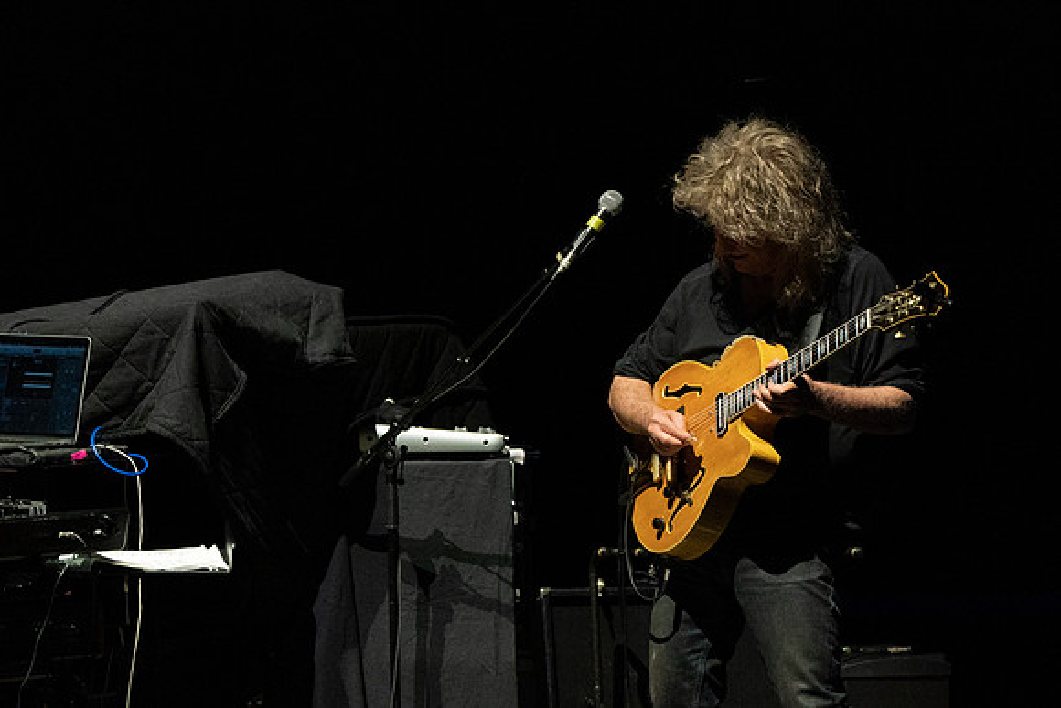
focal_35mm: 585
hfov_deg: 3.5
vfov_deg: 2.4
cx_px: 578
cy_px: 476
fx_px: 17242
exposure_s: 1/250
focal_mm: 373
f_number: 5.6
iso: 3200
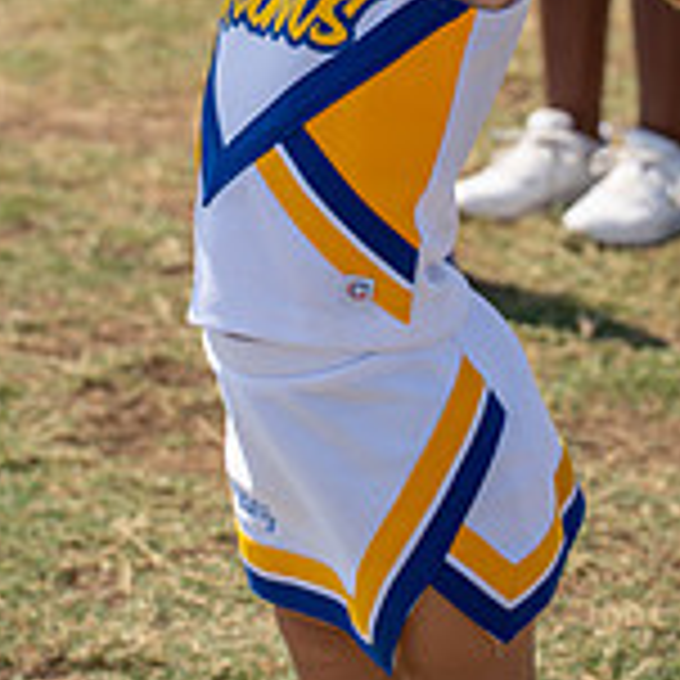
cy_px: -185
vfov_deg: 9.0
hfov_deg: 9.2
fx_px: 4245
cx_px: 372
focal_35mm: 191
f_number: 2.8
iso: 100
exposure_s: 1/2500
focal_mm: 48.2
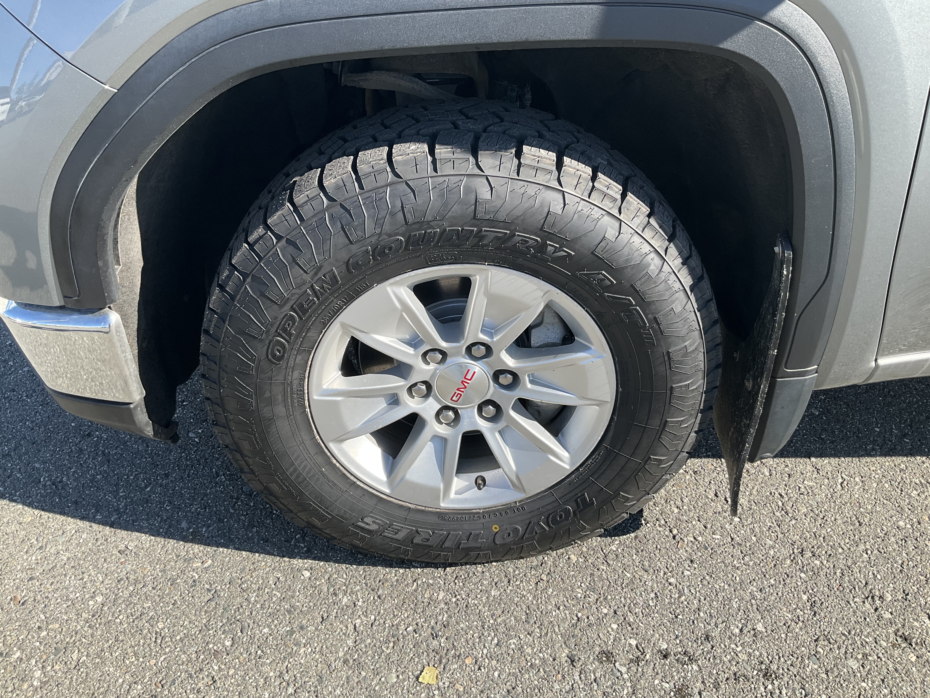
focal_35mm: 29
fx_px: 779
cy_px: 349
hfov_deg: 61.7
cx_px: 465
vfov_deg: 48.2
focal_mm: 3
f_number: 1.8
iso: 25
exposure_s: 1/728
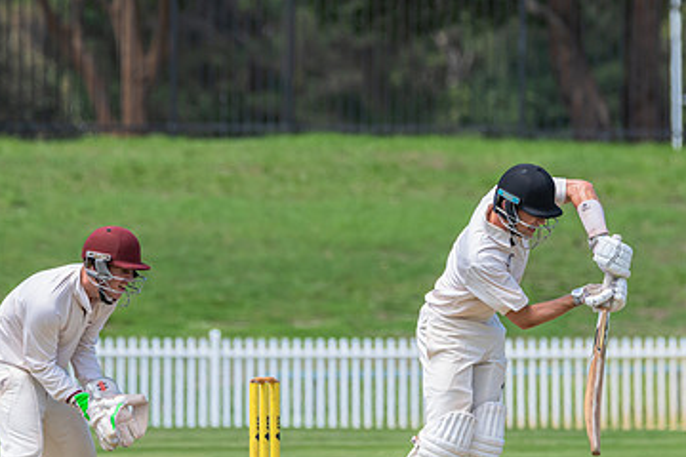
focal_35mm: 759
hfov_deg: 2.7
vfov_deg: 1.8
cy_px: 367
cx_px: 539
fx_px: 14462
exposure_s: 1/1000
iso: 500
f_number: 7.1
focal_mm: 360
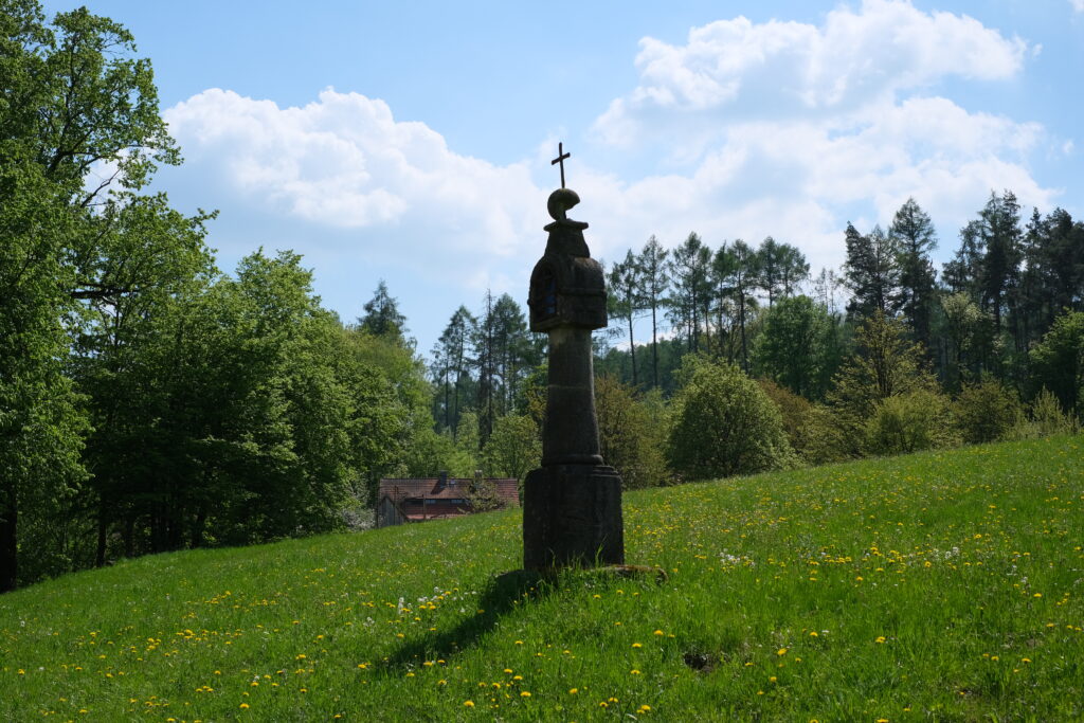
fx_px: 1596
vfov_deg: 25.5
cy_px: 362
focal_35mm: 53
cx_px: 542
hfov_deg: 37.5
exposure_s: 1/1500
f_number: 6.4
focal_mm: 35
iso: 320
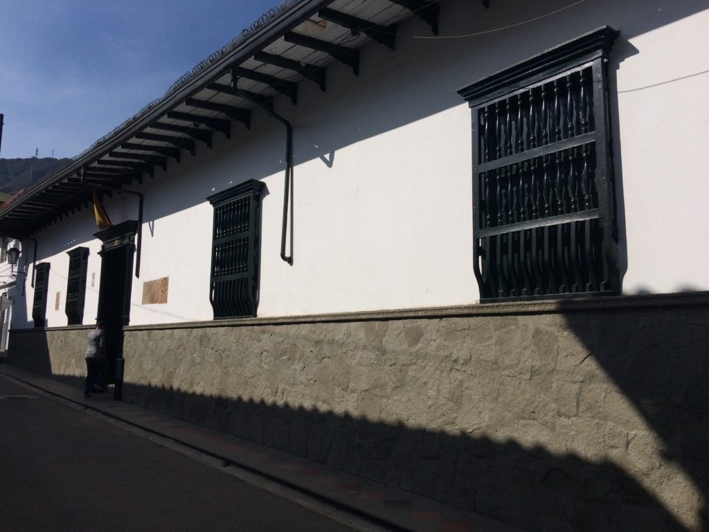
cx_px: 354
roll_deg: -2.2
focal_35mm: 29
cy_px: 266
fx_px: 594
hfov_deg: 61.7
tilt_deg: +8.0
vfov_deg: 48.2
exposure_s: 1/5882
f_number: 2.2
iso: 32
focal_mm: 4.15
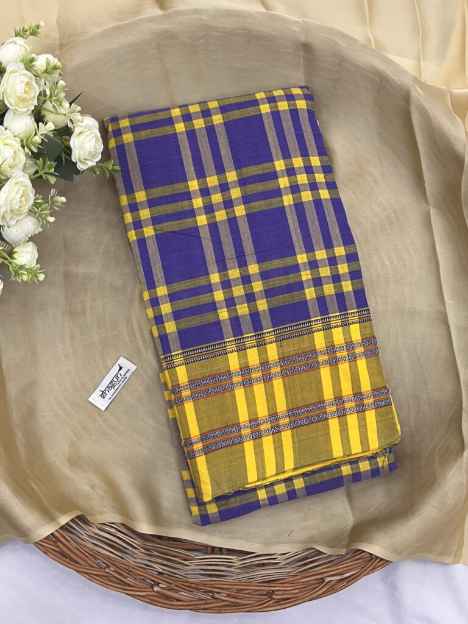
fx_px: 469
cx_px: 234
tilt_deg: -81.7
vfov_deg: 67.3
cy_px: 312
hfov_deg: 53.1
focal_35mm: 26
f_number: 1.6
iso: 80
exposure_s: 1/50
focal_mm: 5.1
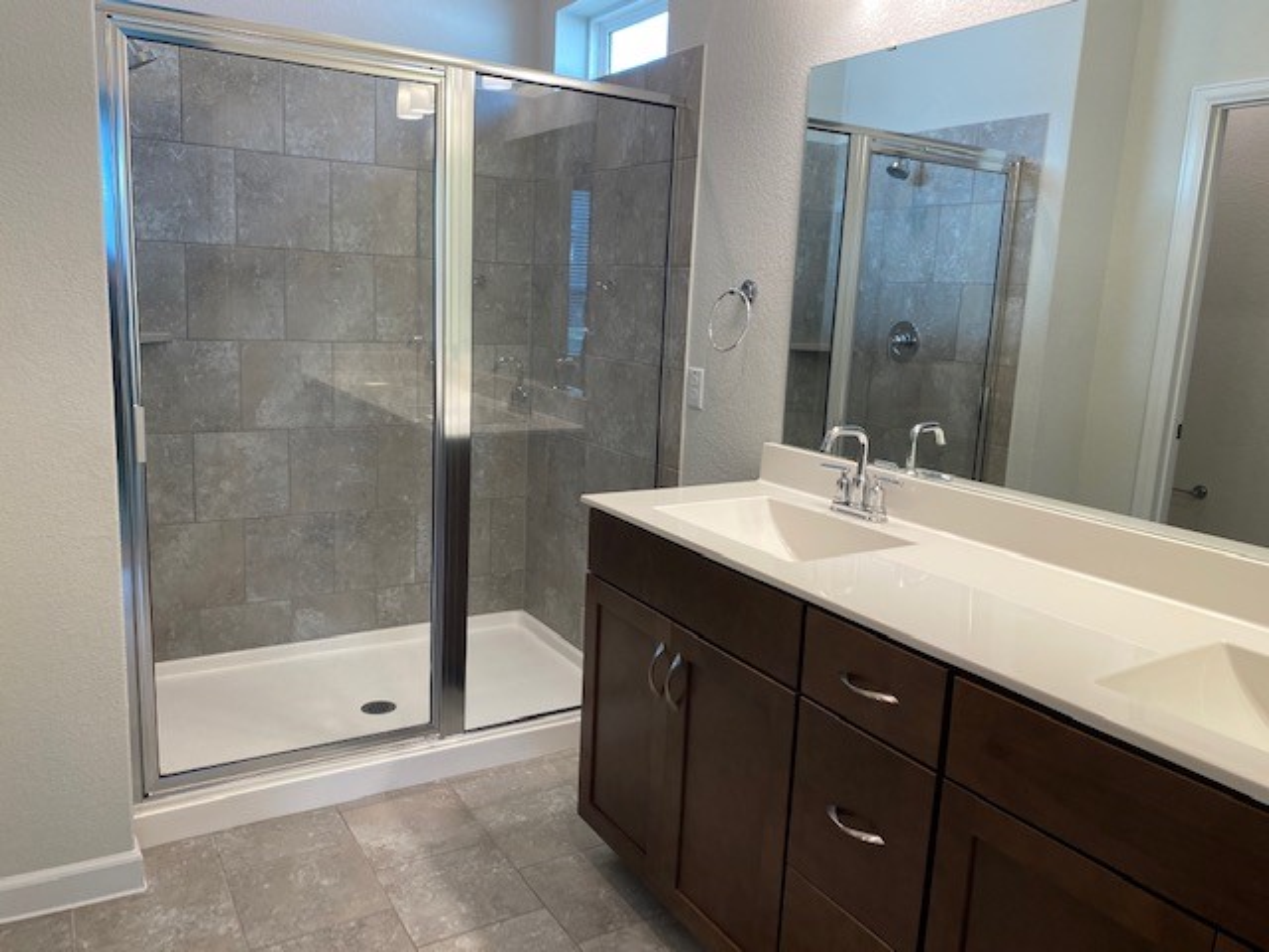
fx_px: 953
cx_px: 634
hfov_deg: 67.3
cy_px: 476
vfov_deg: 53.1
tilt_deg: -10.1
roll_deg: -2.9
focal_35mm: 26
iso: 80
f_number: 1.8
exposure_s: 1/120
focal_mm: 4.25
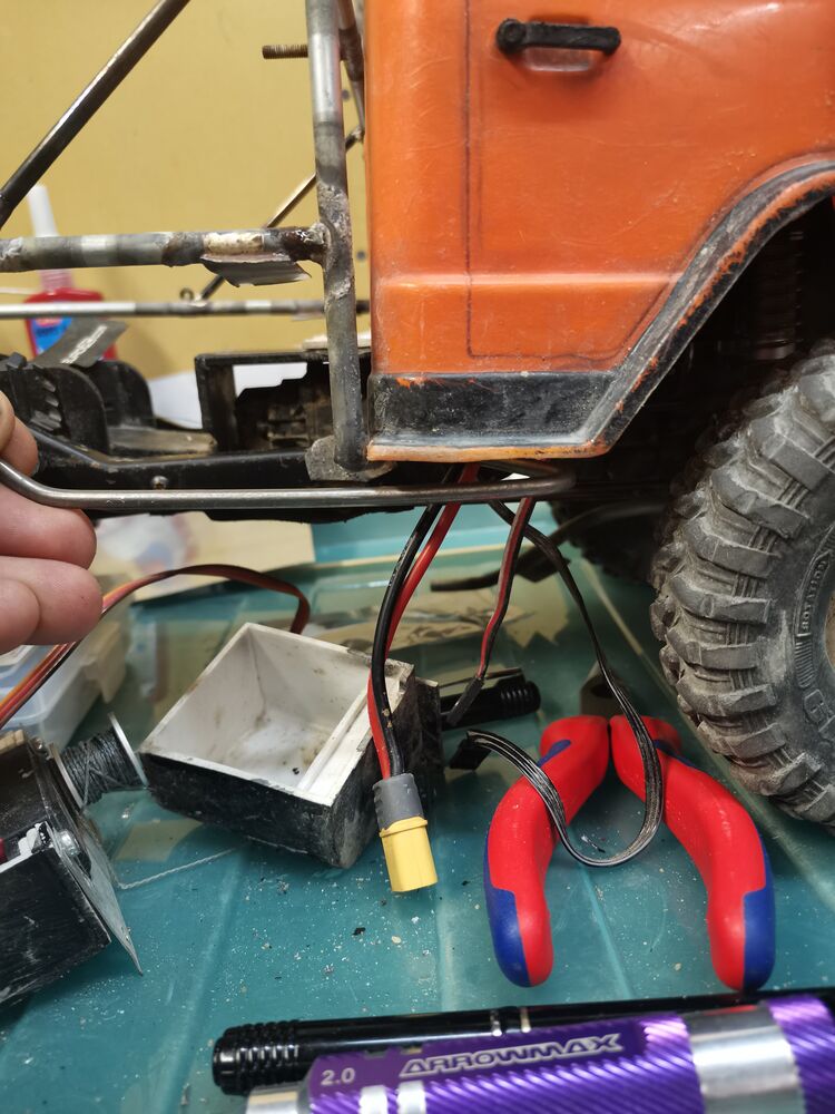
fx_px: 836
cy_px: 557
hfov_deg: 53.1
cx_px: 418
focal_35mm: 26
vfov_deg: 67.3
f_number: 1.8
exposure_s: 1/50
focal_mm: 4.75
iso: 400
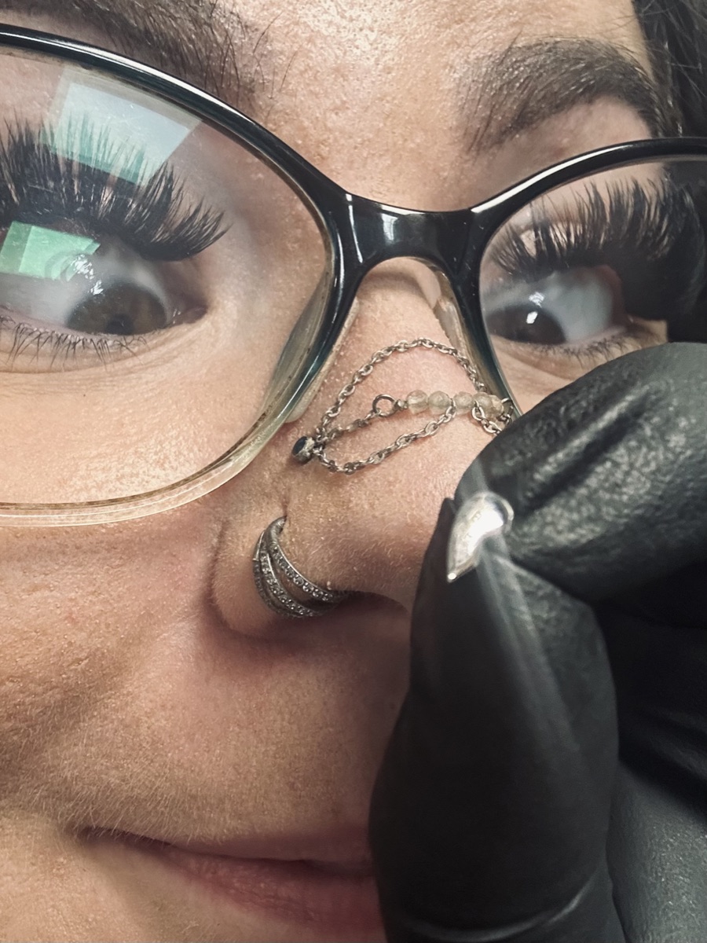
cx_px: 354
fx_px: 817
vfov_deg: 60.0
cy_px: 472
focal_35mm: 30
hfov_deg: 46.8
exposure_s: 1/60
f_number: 1.9
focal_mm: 2.69
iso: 250
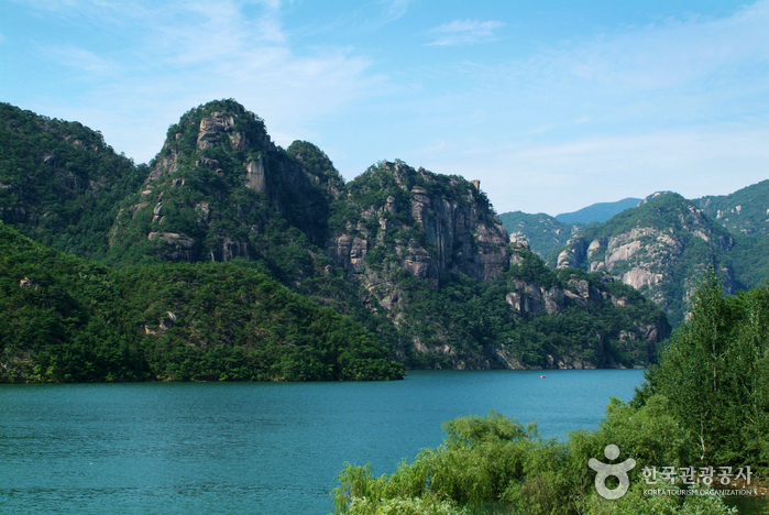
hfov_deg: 35.0
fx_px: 1219
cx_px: 384
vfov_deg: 23.8
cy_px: 258
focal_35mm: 57
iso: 400
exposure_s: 1/500
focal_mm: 38
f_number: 8
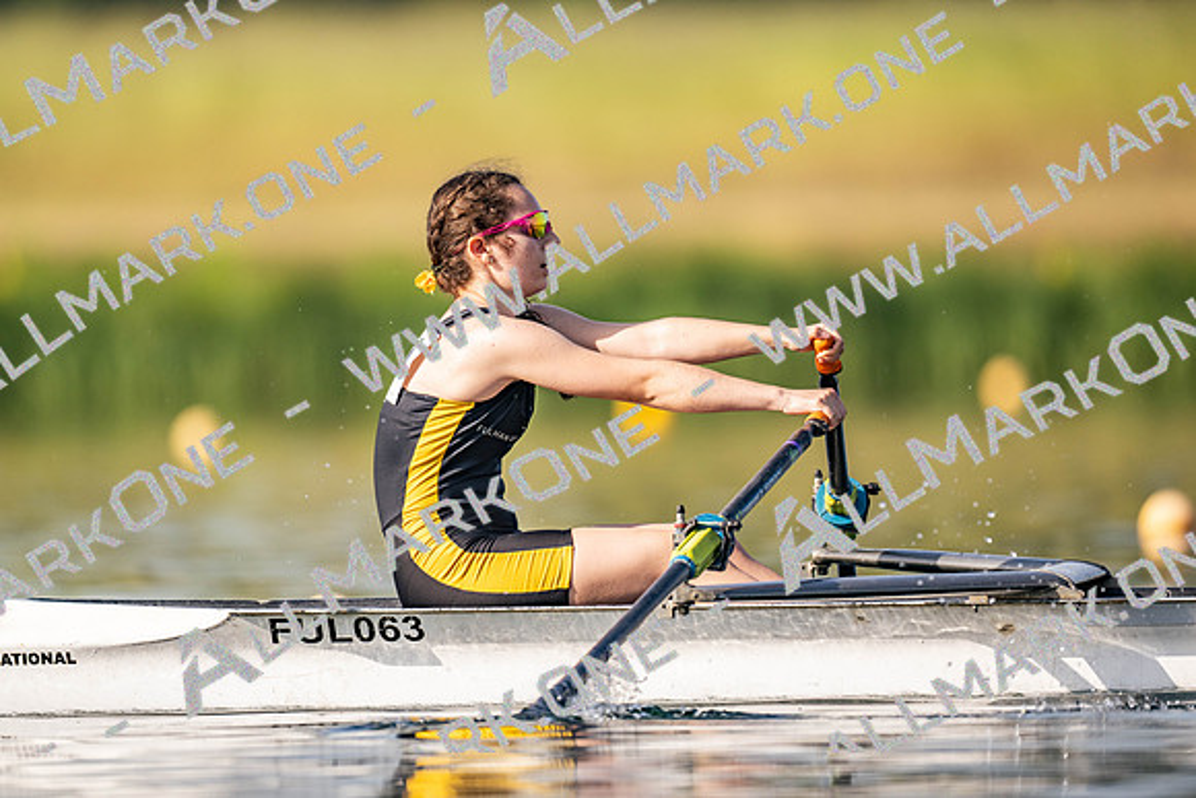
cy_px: 399
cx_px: 598
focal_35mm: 600
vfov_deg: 2.3
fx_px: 19937
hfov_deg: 3.4
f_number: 4
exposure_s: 1/2500
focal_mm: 600
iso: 180
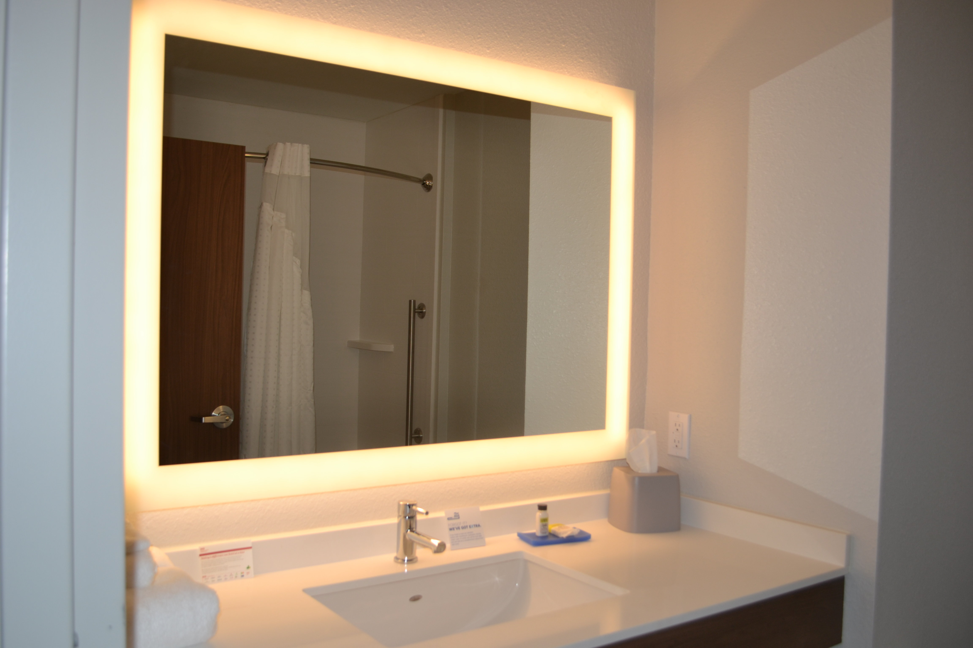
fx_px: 892
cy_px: 324
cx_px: 486
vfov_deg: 40.0
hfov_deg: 57.2
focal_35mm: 33
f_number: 4
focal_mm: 22
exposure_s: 1/125
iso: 125
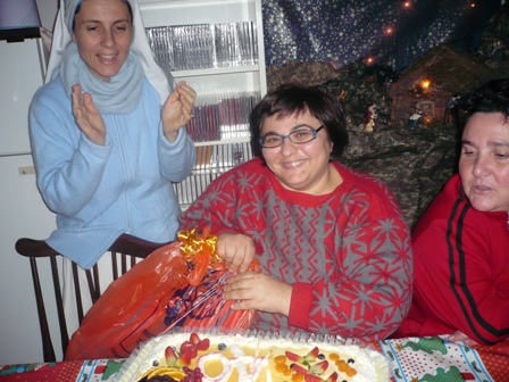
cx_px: 254
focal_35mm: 35
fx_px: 515
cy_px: 191
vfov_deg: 40.7
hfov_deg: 52.6
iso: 125
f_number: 2.8
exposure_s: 1/30
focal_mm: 5.8
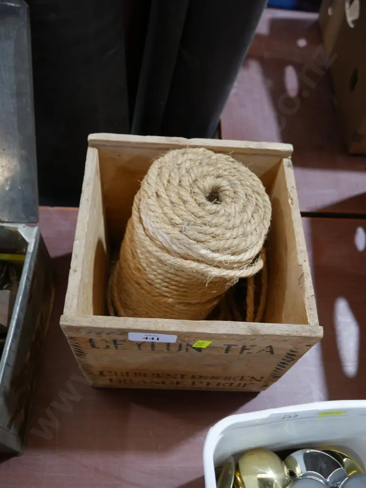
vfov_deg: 59.9
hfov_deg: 46.8
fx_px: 423
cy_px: 244
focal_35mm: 30
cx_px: 183
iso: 320
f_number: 3.6
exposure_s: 1/60
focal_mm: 15
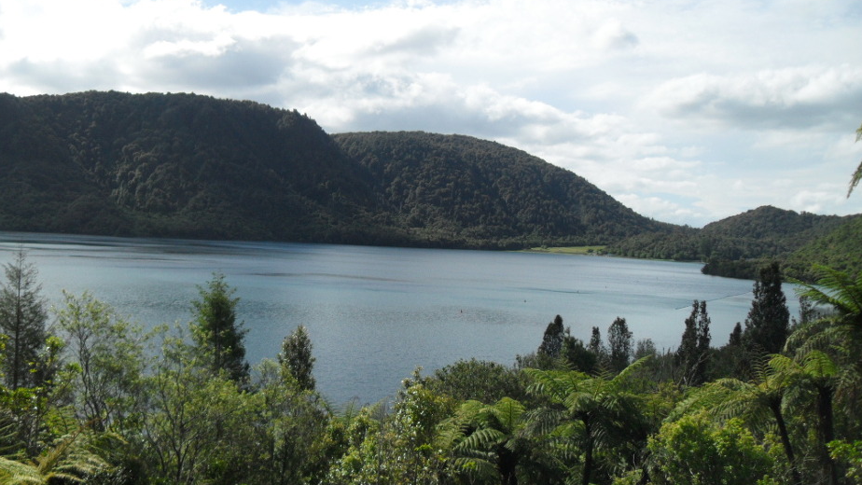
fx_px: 892
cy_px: 249
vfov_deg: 30.4
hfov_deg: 51.6
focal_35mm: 39
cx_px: 425
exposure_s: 1/250
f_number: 8.9
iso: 100
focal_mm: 6.2
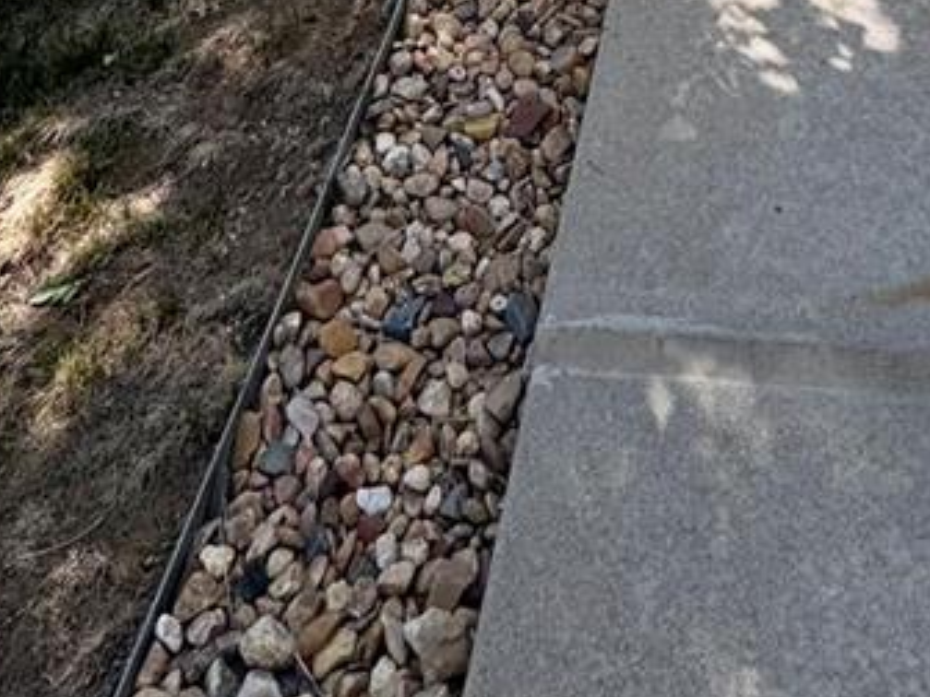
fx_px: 1343
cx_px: 673
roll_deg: -1.4
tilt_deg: -4.4
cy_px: -810
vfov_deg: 17.2
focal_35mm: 50
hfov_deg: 37.4
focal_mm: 2.22
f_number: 2.2
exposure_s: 1/327
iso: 40
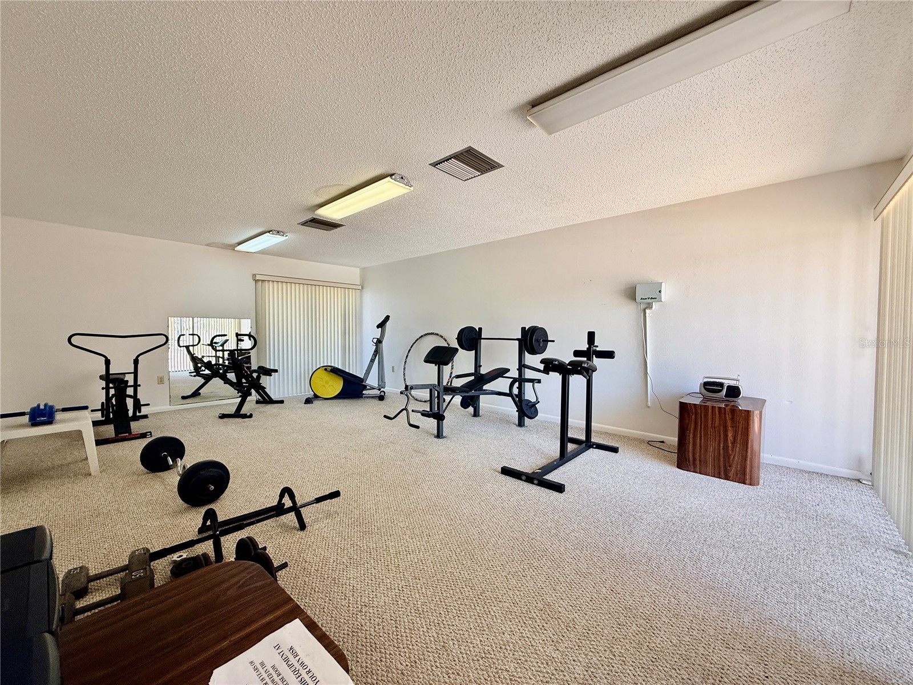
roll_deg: +0.9
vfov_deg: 85.7
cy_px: 342
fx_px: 369
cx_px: 456
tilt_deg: -1.0
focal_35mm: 14
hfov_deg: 102.1
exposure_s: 1/120
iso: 100
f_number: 2.2
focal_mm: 2.22
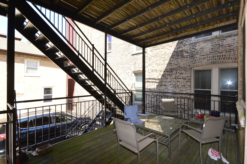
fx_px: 118
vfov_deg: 69.6
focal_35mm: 17
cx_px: 124
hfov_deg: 92.5
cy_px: 82
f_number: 13
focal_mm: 11.5
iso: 800
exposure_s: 1/160
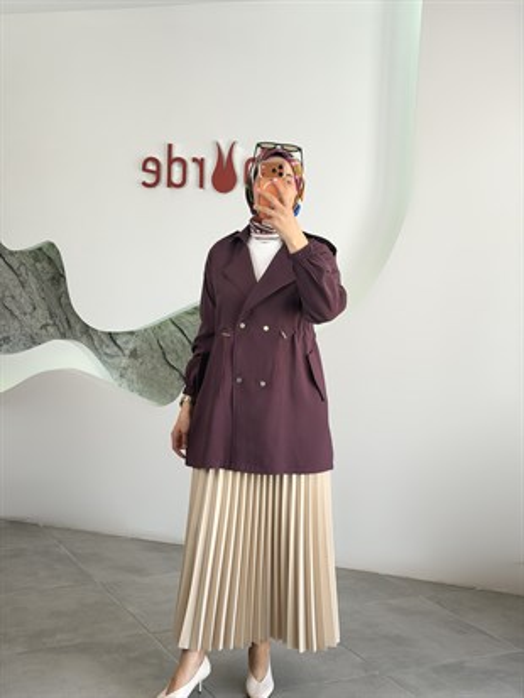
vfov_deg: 39.6
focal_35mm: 48
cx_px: 262
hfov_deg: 30.3
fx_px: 968
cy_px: 349
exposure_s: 1/204
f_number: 1.78
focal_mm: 6.76
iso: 50
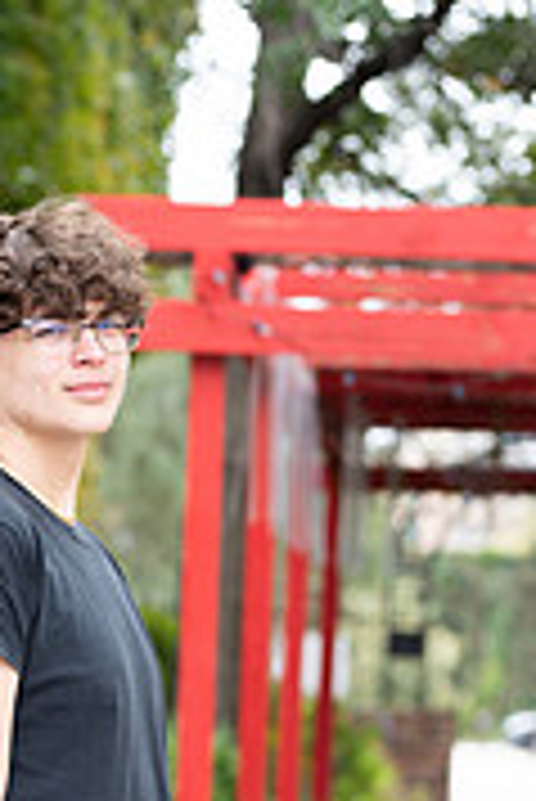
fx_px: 4792
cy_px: 688
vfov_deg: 9.5
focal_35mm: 215
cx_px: 59
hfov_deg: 6.4
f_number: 3.5
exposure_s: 1/125
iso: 160
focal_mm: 85
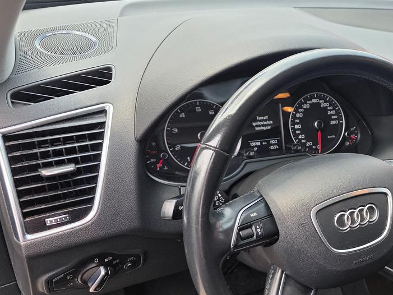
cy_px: 188
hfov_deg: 41.6
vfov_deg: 34.1
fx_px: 477
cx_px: 346
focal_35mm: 42
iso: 40
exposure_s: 1/359
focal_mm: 6.3
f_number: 1.7
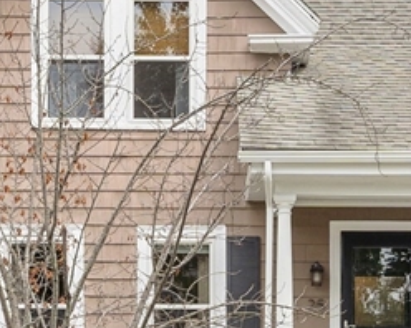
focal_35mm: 97
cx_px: 225
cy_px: 171
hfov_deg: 19.8
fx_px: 1179
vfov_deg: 15.8
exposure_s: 1/160
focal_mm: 17
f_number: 8
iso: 100
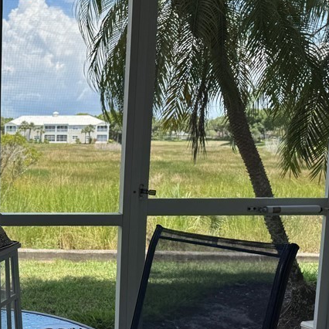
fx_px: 548
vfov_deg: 33.3
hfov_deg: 30.1
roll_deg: -0.5
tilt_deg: -7.0
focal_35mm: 51
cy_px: 203
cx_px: -30
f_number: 1.78
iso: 80
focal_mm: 6.76
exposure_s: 1/2174
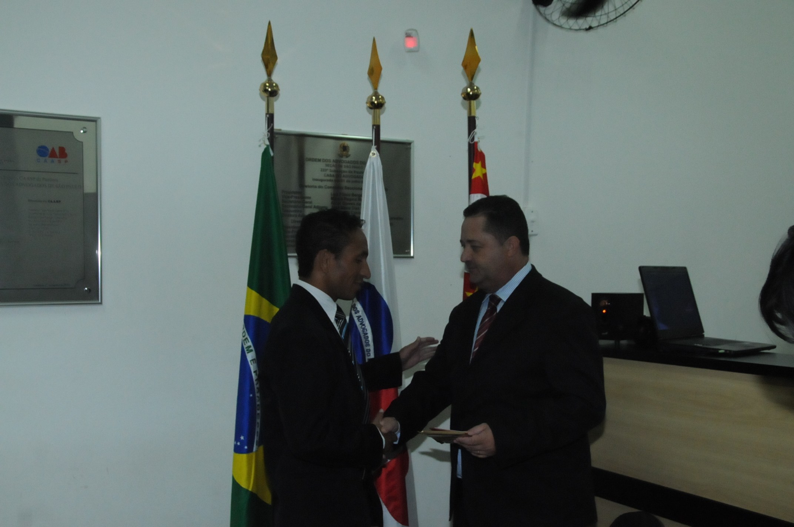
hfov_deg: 49.6
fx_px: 859
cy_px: 264
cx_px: 397
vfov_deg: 34.1
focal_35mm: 39
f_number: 6.3
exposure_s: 1/250
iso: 3200
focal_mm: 26
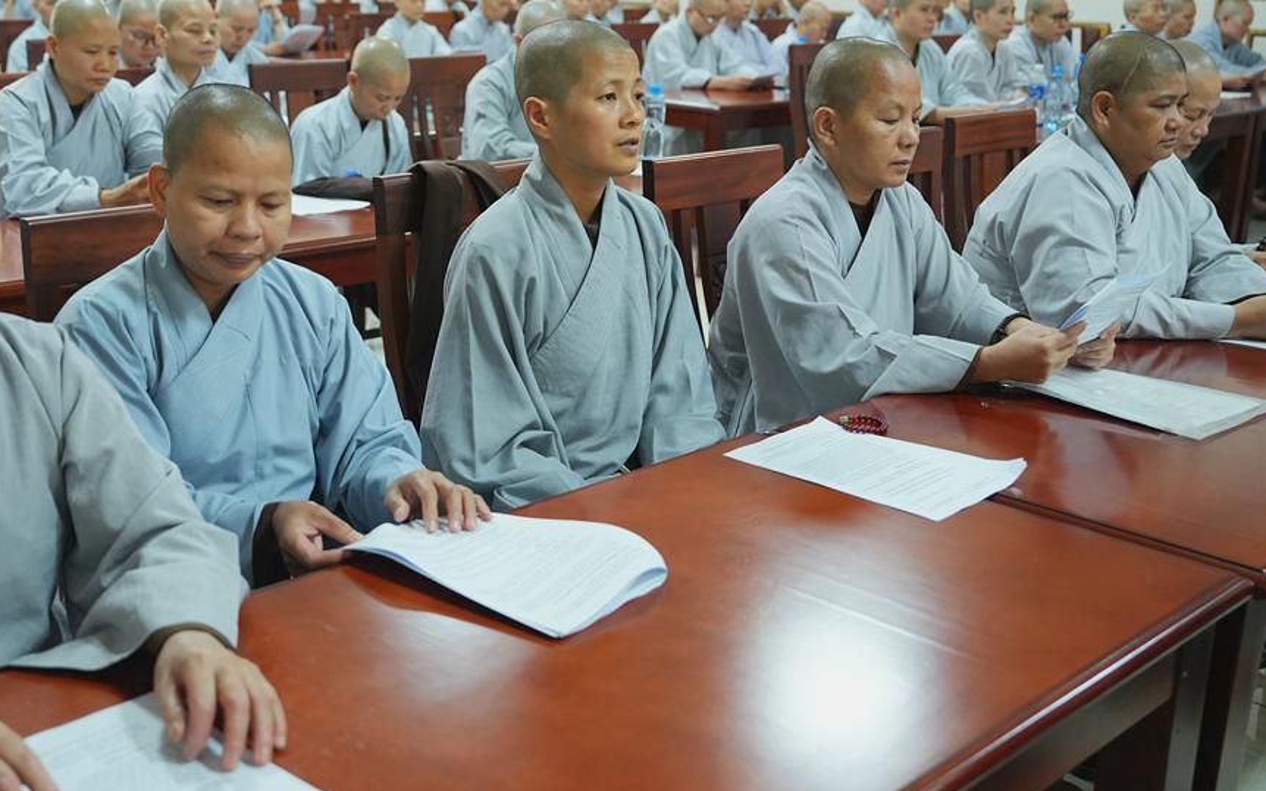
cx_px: 476
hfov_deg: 44.9
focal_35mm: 44
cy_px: 305
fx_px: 1518
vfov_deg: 29.1
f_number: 3.2
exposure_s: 1/125
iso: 3200
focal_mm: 31
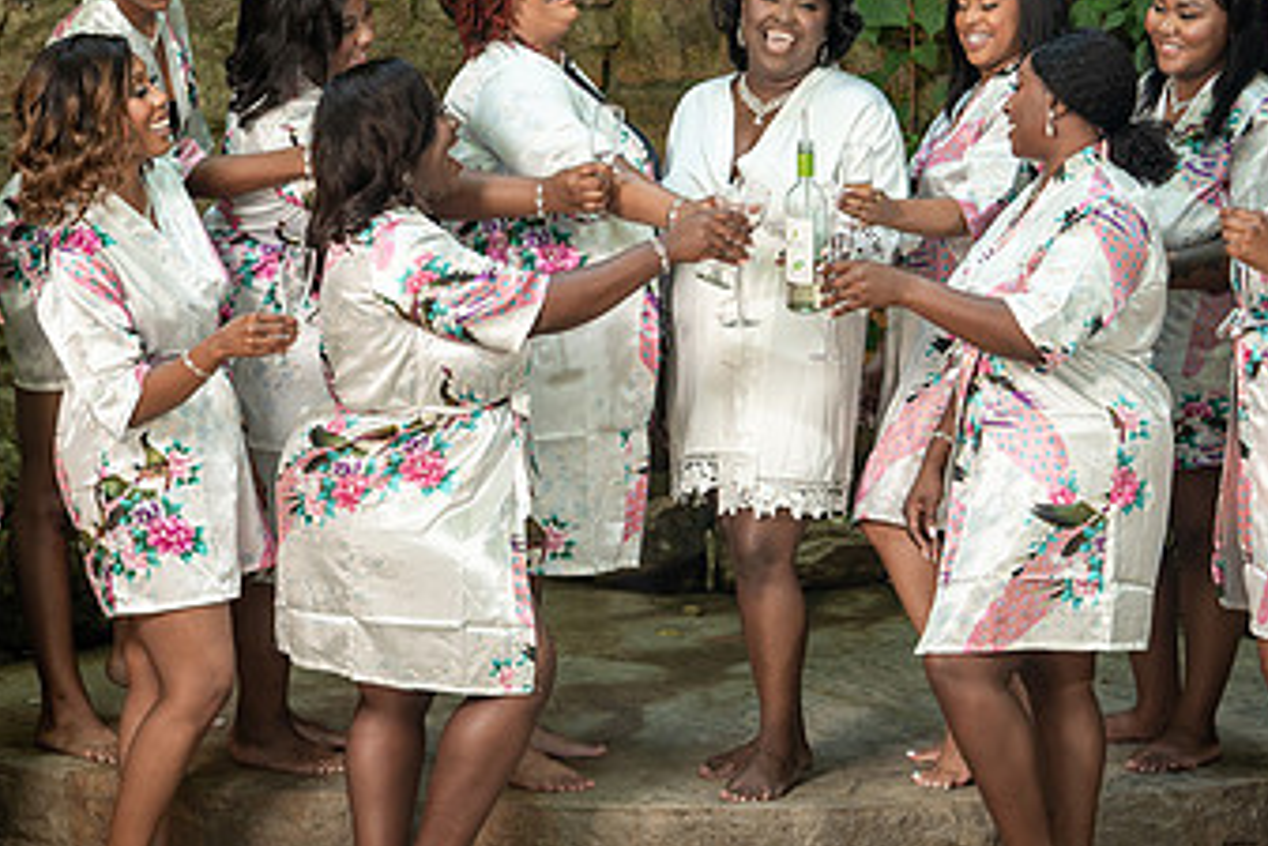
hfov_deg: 15.9
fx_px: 4545
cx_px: 753
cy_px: 340
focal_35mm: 129
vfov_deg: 10.6
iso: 400
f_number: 4
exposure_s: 1/200
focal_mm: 75
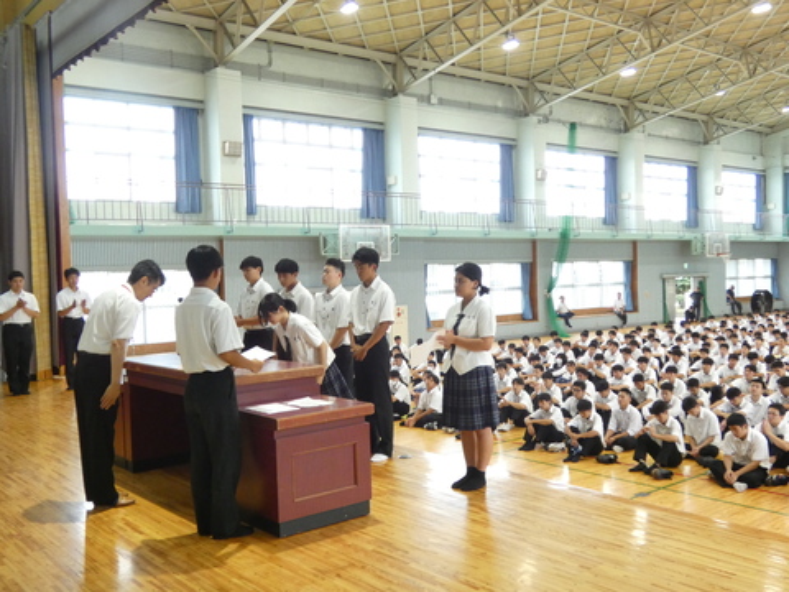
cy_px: 296
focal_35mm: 35
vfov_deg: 40.7
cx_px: 394
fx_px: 798
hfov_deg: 52.6
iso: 500
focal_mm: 6.2
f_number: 3.4
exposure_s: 1/80
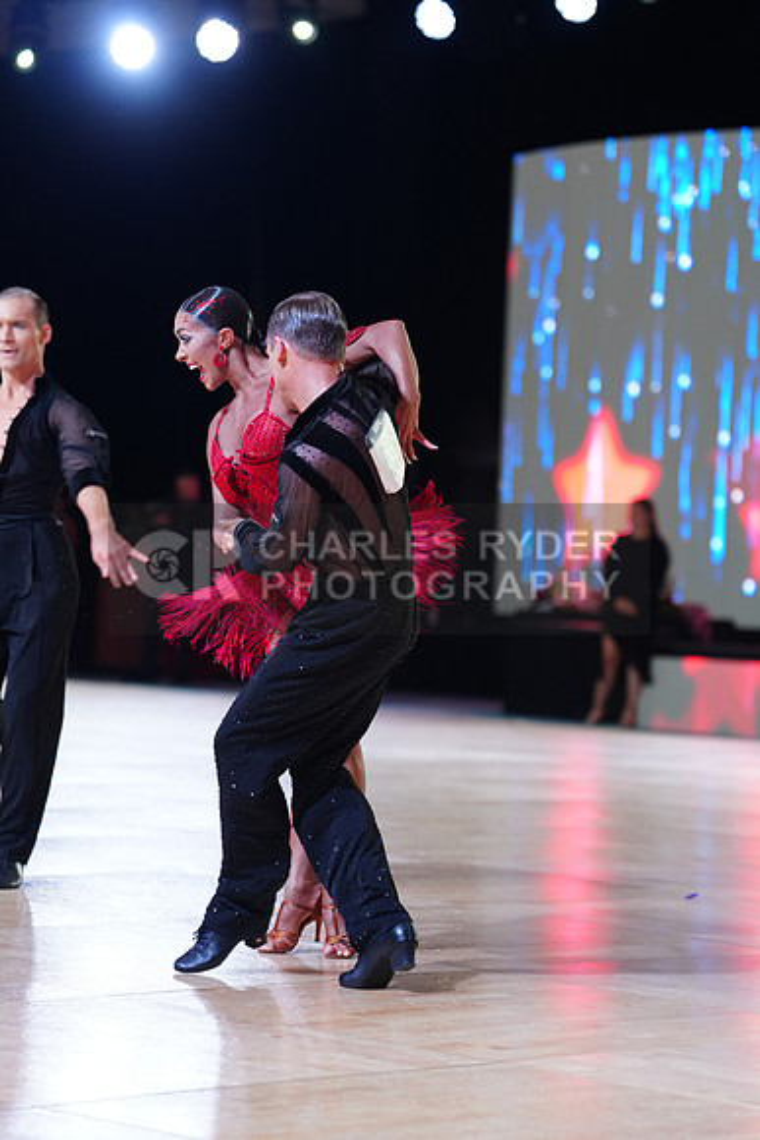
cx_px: 380
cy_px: 570
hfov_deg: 12.3
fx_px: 3513
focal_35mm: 111
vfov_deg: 18.4
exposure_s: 1/500
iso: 1000
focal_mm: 111
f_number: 2.8
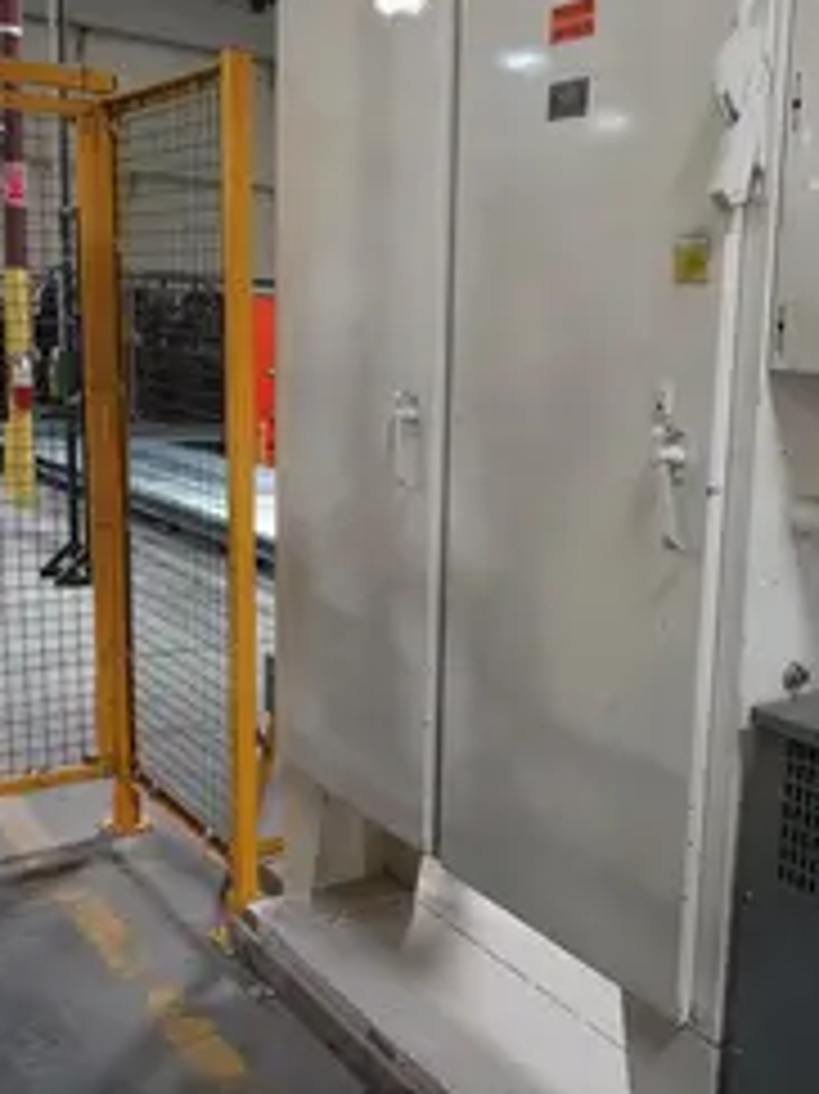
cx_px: 587
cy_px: 567
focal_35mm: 38
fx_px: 1200
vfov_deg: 49.0
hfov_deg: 37.0
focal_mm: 8.8
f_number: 1.8
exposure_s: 1/250
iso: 1600
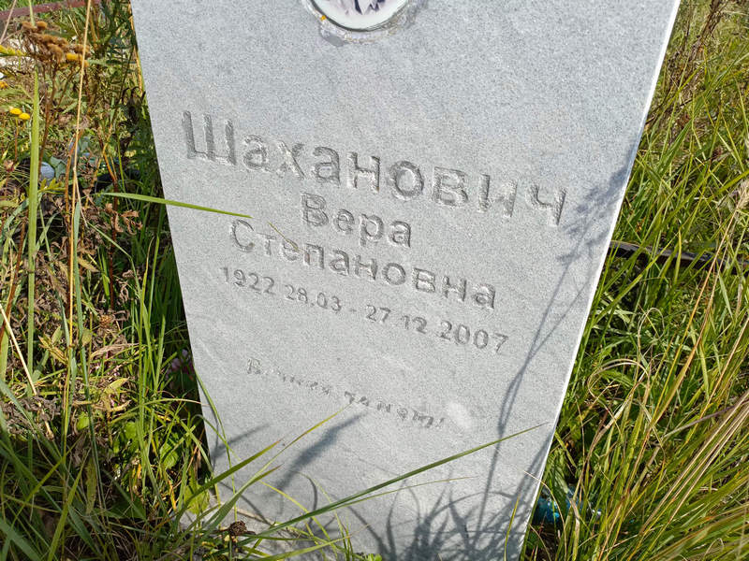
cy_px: 280
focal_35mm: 25
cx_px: 374
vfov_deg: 54.9
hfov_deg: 69.4
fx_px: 541
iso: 119
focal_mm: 4.76
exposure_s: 1/932
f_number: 1.69
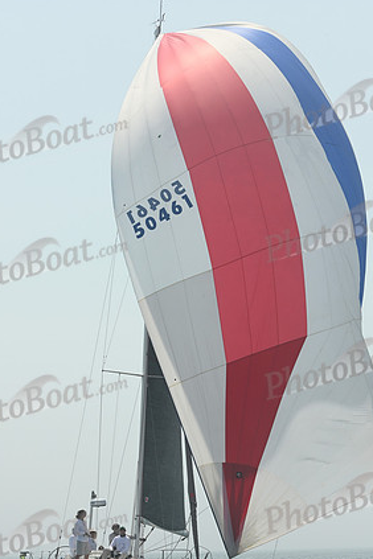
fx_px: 1834
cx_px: 196
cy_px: 316
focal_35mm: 118
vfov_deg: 17.3
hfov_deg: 11.6
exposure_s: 1/1250
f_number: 9
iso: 320
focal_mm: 86
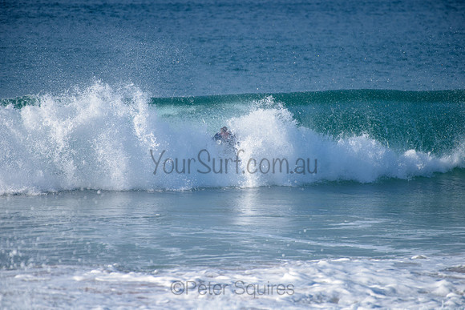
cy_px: 155
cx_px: 232
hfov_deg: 4.0
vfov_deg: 2.7
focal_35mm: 515
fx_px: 6651
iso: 400
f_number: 5.6
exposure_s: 1/2000
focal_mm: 500
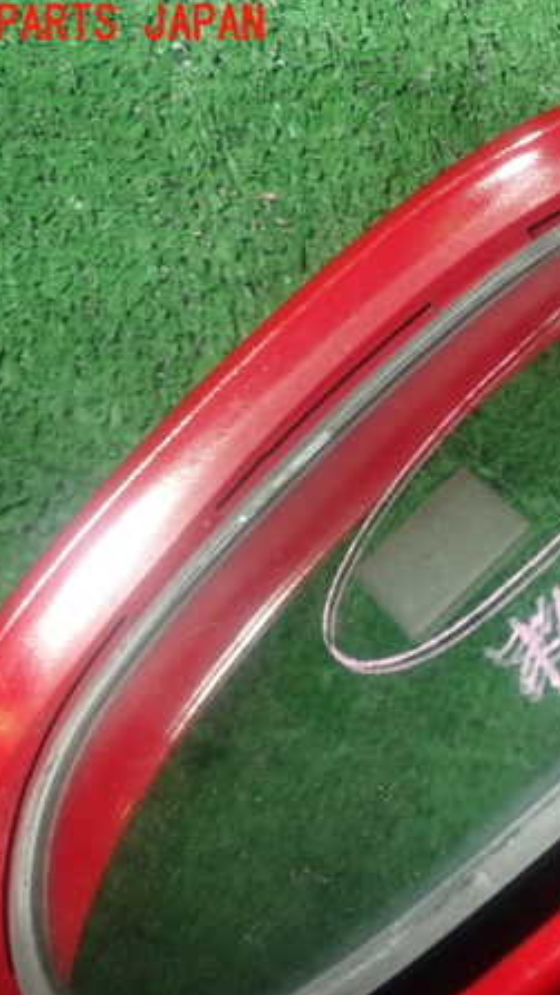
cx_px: 529
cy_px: 500
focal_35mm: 44
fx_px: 1161
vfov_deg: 46.4
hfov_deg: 26.0
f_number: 6.3
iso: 200
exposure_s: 1/30
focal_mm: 5.4
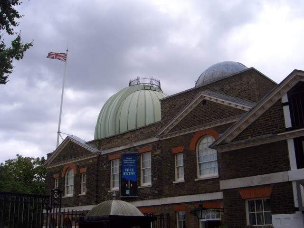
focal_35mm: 39
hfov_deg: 47.9
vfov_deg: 36.8
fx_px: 343
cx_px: 152
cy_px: 114
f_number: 4.8
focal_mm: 8
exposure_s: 1/320
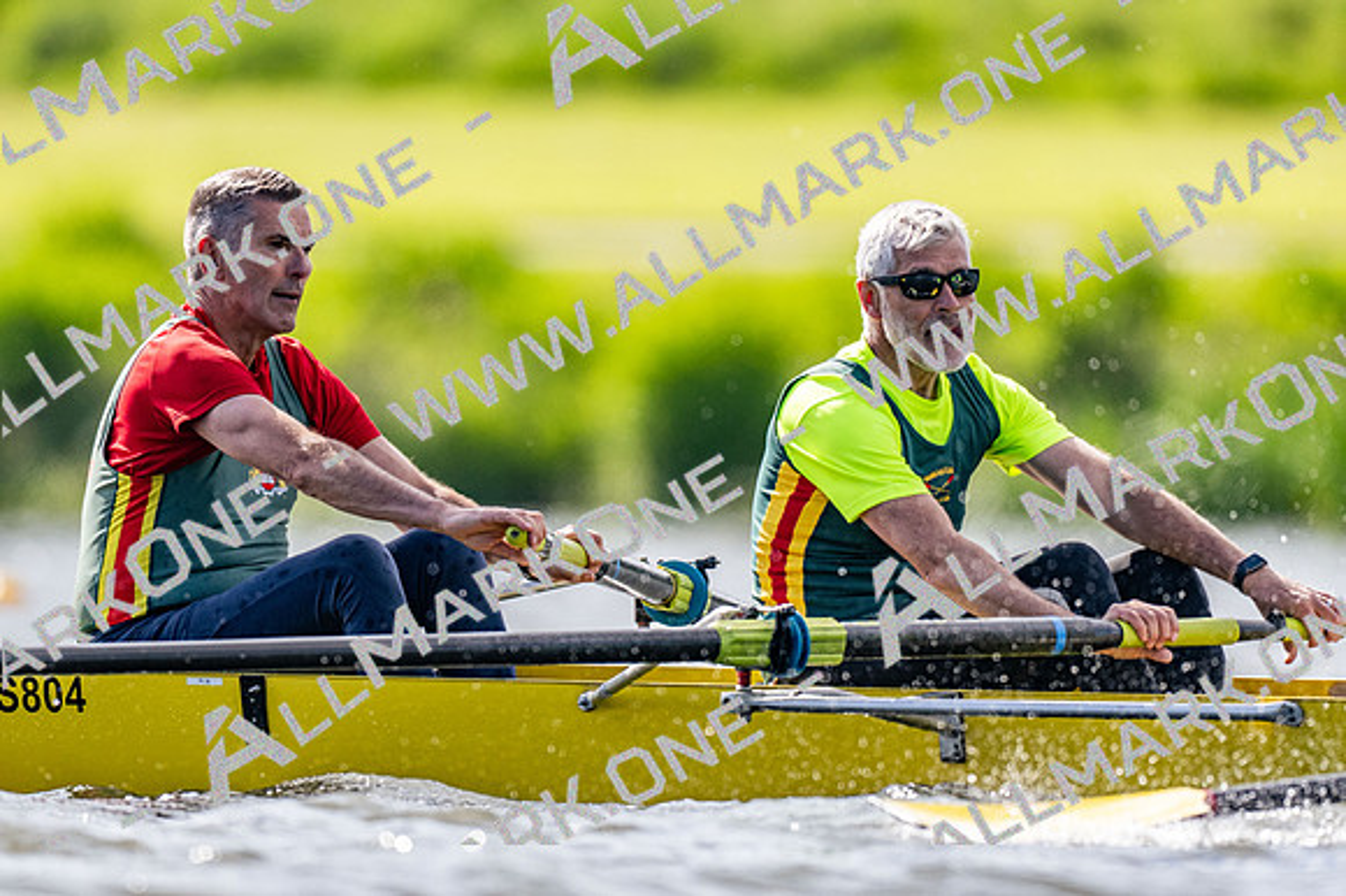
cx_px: 673
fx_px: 33630
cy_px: 448
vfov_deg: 1.5
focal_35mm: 900
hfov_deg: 2.3
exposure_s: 1/2500
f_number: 4
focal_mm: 600
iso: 360
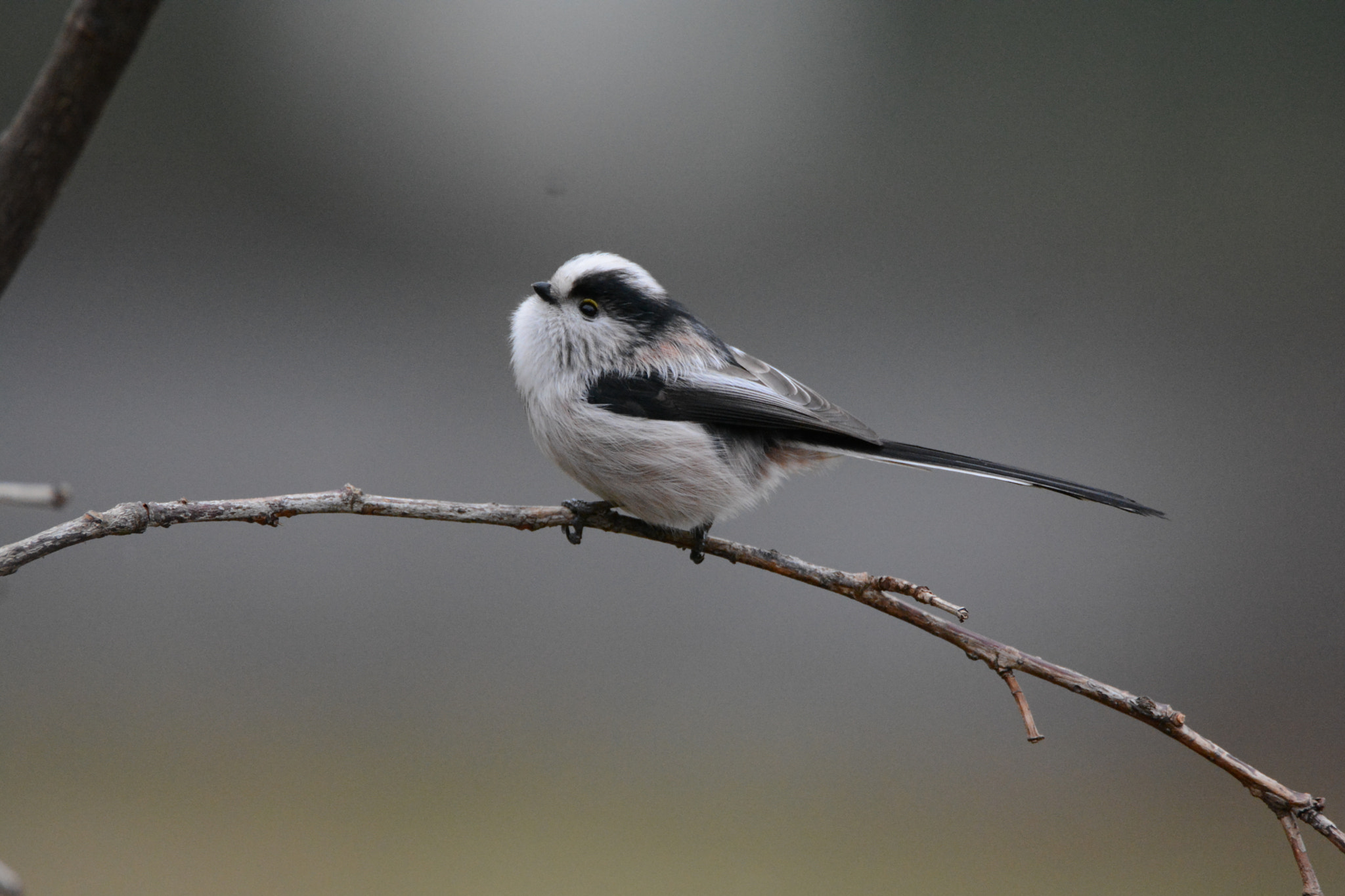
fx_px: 33620
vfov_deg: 1.5
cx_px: 672
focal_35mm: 900
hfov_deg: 2.3
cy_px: 448
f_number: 6.3
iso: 3200
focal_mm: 600
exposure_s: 1/2000
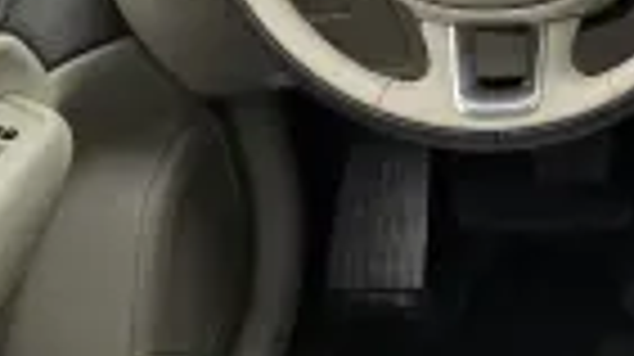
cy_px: -23
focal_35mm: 64
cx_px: 638
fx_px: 1075
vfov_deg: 18.2
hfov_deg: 30.5
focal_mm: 6.3
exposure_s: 1/90.1
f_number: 1.7
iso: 160
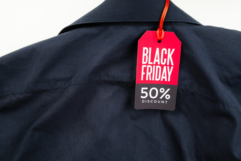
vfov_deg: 40.0
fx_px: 221
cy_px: 80
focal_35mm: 33
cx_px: 120
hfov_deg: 57.2
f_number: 7.1
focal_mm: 33
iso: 160
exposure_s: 1/200
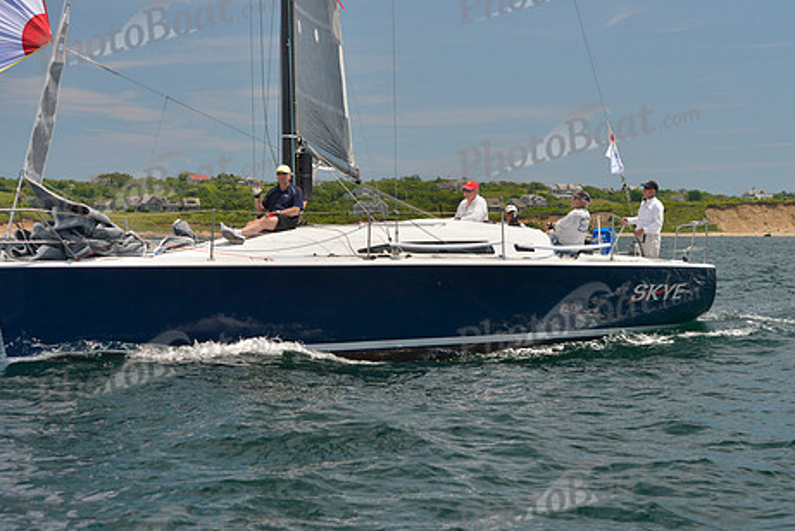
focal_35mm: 88
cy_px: 253
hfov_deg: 23.1
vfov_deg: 15.6
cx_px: 369
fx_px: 1944
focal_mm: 70
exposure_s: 1/800
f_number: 7.1
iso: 400
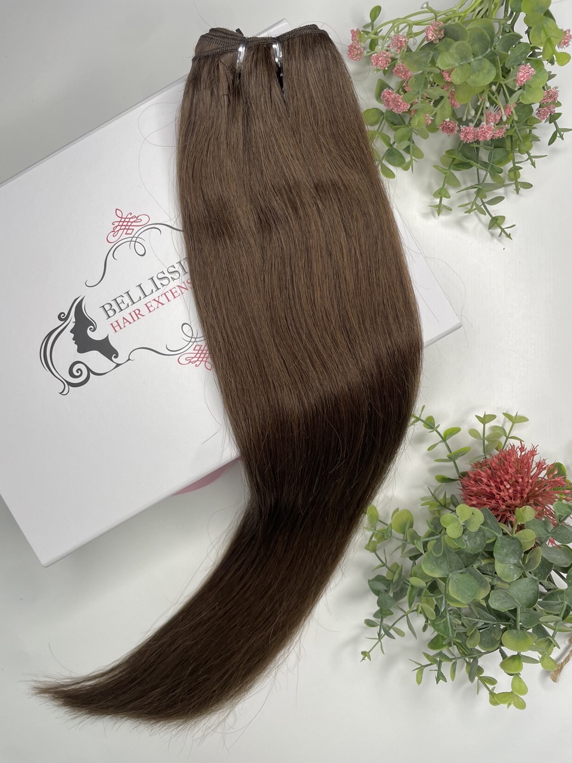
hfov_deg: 53.1
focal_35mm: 26
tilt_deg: -89.0
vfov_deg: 67.3
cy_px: 382
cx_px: 286
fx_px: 573
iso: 32
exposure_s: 1/140
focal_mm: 4.2
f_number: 1.6
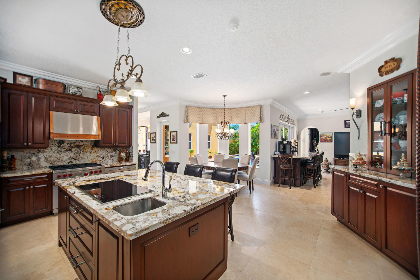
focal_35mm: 14
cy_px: 140
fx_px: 163
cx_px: 210
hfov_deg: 104.2
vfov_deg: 81.2
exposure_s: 1/6
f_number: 7.1
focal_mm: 14
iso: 320
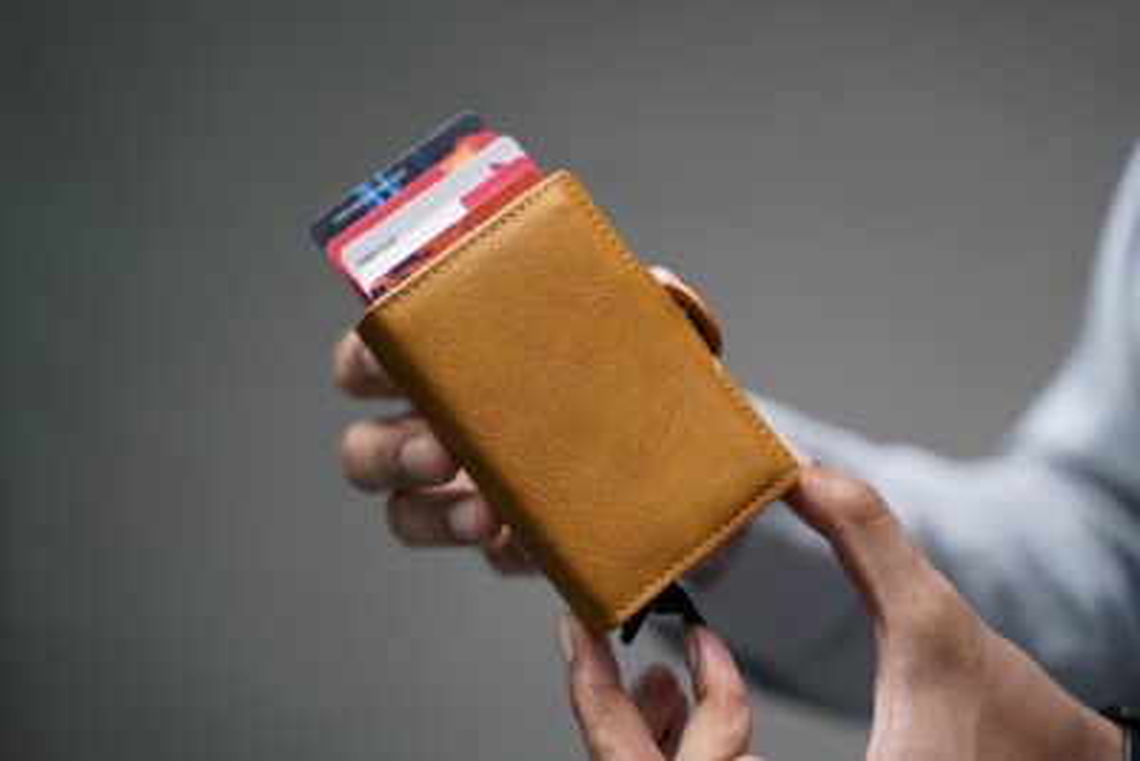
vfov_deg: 18.2
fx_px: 2376
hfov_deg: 27.0
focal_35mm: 75
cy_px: 380
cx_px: 570
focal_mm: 75
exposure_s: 1/200
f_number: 2.8
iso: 1600
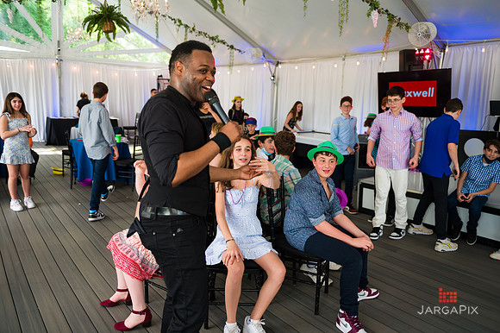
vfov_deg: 44.9
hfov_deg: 63.7
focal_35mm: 29
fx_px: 403
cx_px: 250
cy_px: 166
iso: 200
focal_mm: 29
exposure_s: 1/160
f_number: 3.2
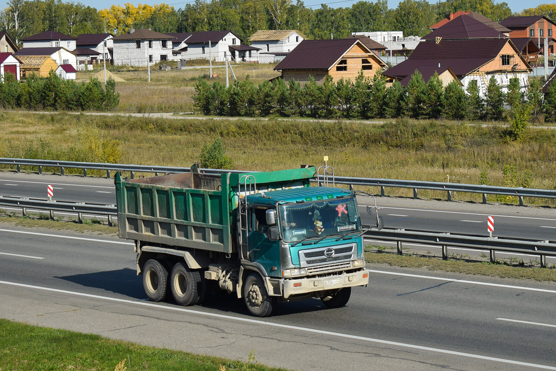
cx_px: 278
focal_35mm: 82
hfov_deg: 24.6
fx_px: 1274
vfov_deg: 16.6
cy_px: 186
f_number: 5.6
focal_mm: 55
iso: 200
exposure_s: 1/1250
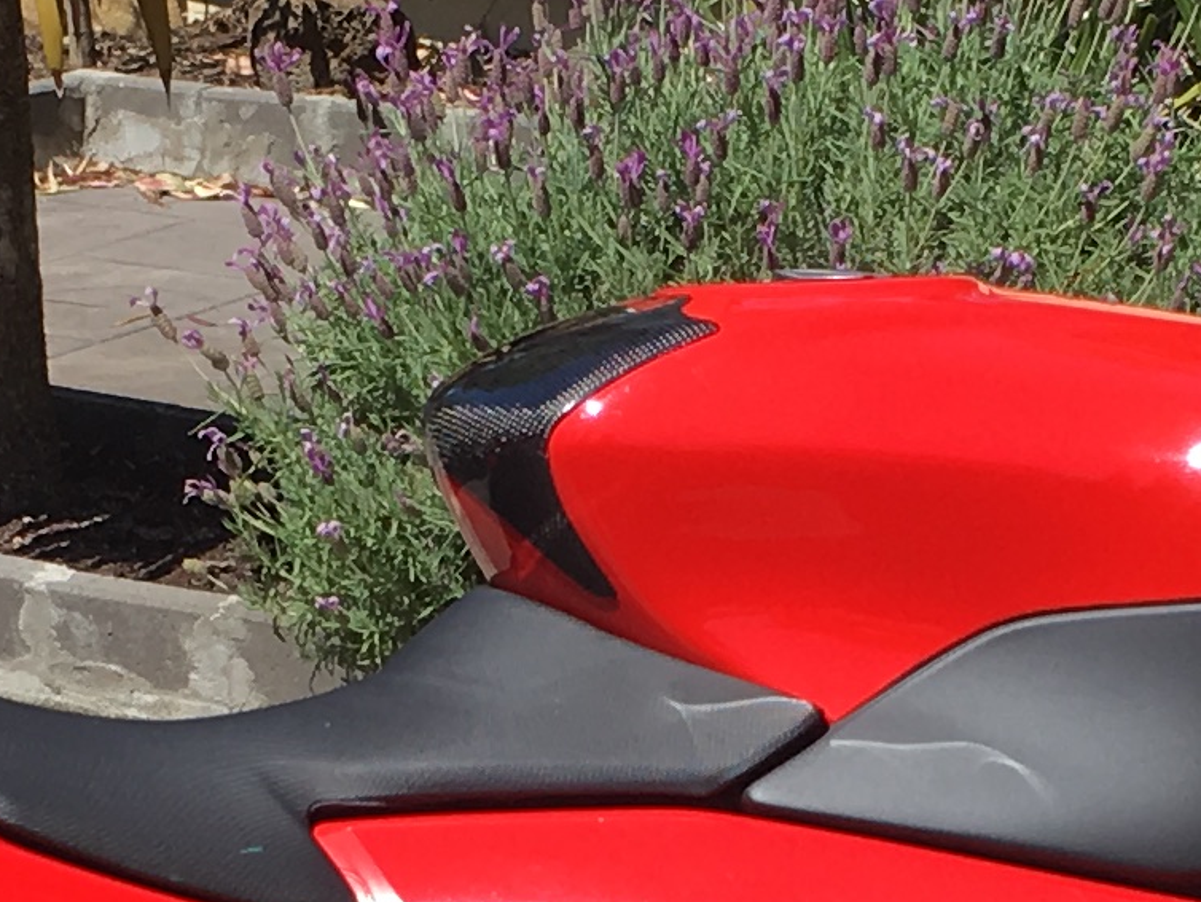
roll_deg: +0.4
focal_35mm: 155
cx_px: 691
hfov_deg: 12.7
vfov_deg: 9.5
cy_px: 1031
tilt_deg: -20.0
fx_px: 5379
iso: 25
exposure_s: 1/1068
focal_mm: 4.15
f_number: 2.2
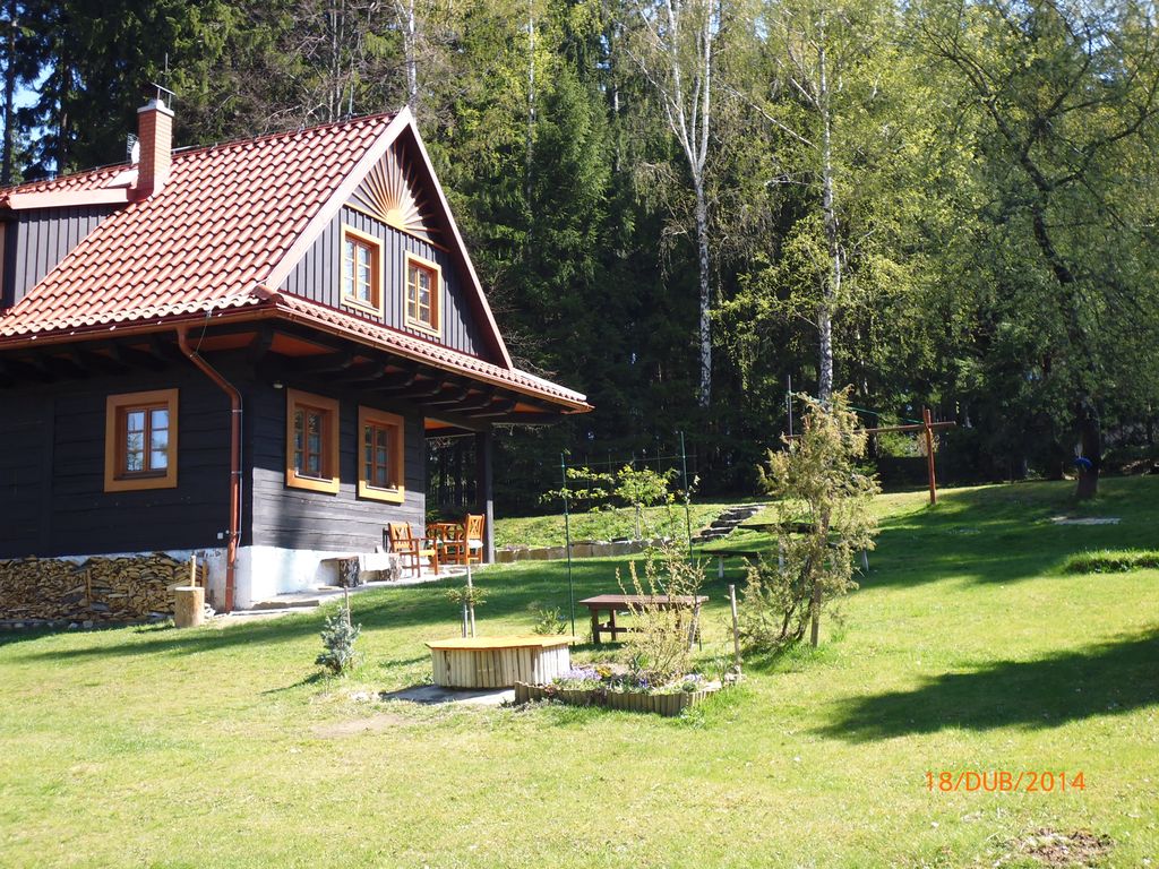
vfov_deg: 31.5
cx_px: 580
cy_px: 434
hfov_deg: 41.2
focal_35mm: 46
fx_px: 1540
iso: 100
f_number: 3.8
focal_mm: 8.1
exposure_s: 1/200
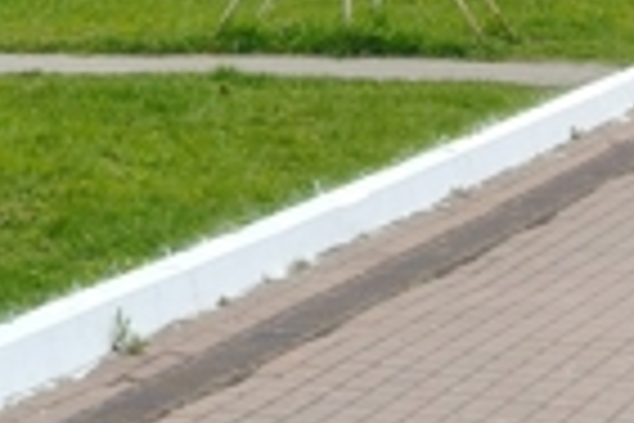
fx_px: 4402
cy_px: 81
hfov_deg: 8.2
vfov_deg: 5.5
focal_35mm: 250
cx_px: 616
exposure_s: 1/709
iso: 160
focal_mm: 7.1
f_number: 4.5
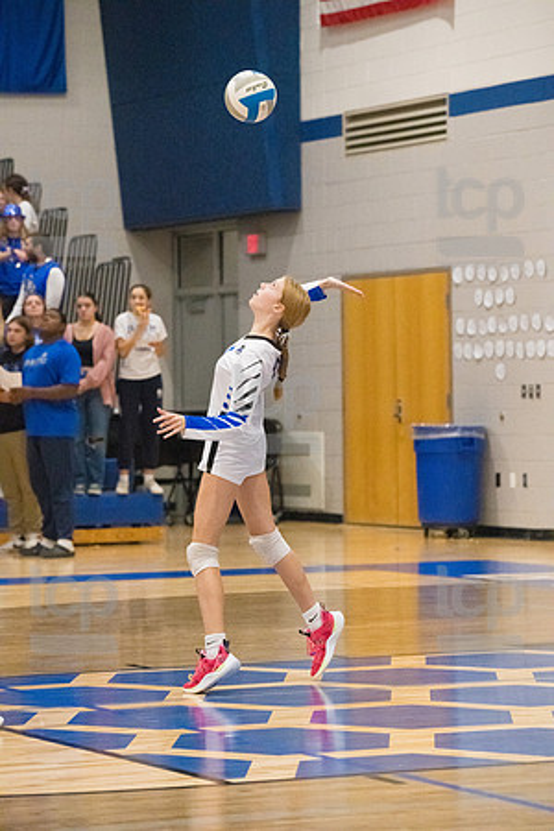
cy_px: 416
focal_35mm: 130
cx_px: 277
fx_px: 3001
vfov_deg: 15.8
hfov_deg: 10.5
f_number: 4.5
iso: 10000
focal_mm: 130
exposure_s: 1/1600
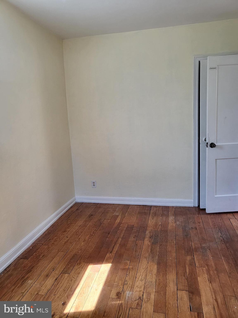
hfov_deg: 53.1
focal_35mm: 26
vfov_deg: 67.3
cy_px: 159
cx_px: 119
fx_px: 238
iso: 125
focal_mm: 4.25
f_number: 1.8
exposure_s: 1/120
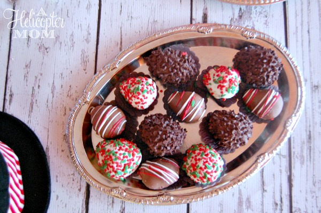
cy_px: 106
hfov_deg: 53.2
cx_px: 160
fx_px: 321
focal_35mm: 36
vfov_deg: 36.8
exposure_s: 1/2.5
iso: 1600
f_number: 4
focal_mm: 24
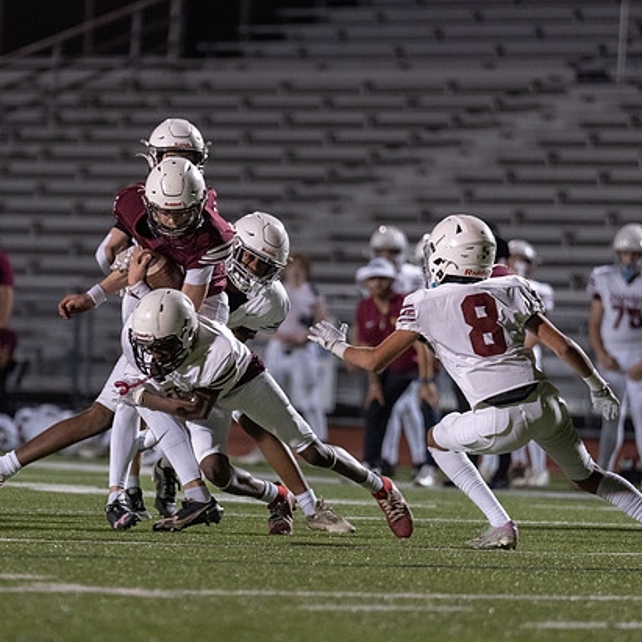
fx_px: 7512
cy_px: 299
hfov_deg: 4.9
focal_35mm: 358
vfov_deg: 4.9
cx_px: 215
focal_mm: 200
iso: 2000
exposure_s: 1/1000
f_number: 2.8
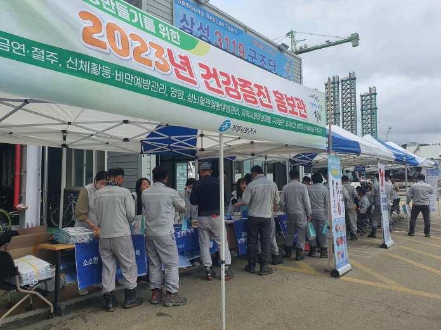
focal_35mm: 26
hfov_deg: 67.3
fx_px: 331
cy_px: 165
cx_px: 220
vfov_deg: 53.0
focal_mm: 4.32
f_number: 2.4
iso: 50
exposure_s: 1/1360
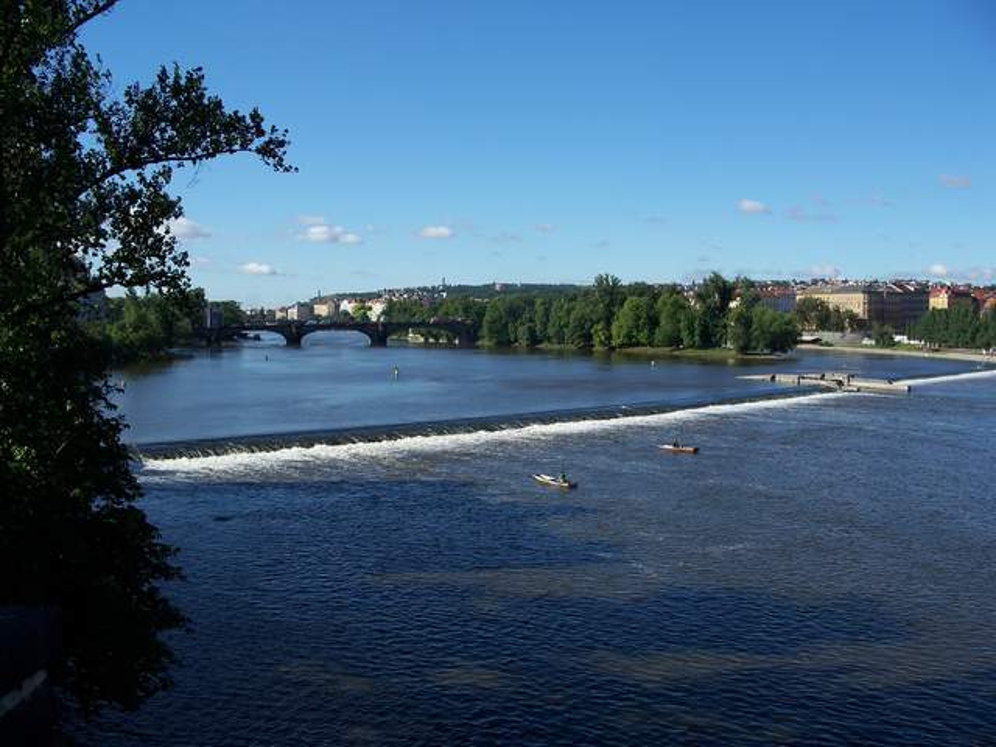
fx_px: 1065
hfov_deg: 50.1
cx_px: 498
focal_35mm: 37
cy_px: 374
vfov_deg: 38.7
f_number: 4
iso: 64
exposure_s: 1/640
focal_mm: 7.8
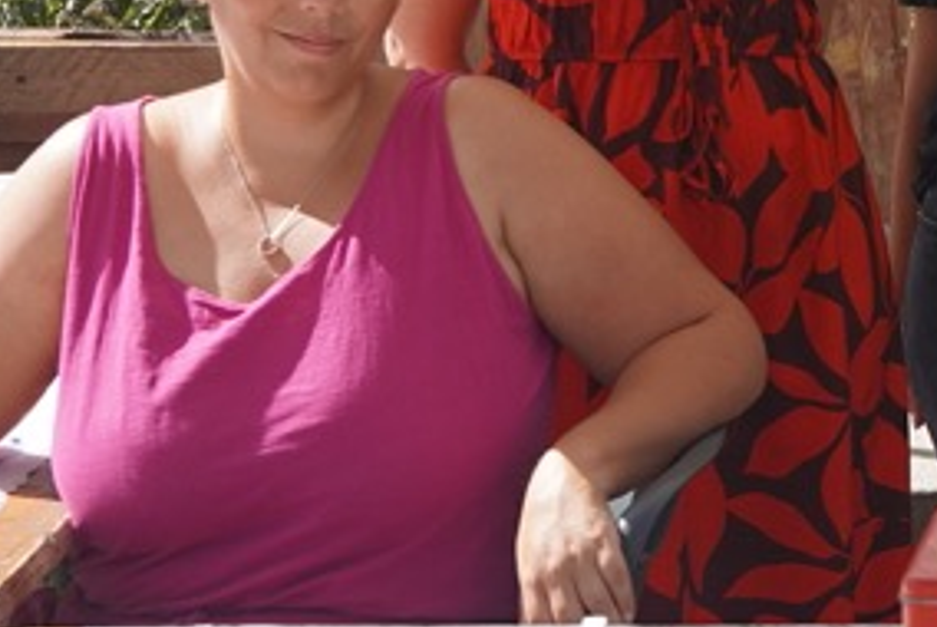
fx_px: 3810
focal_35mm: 146
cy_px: -107
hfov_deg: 13.1
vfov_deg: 9.3
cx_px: 1462
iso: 100
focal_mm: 32.5
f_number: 4.5
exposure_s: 1/500
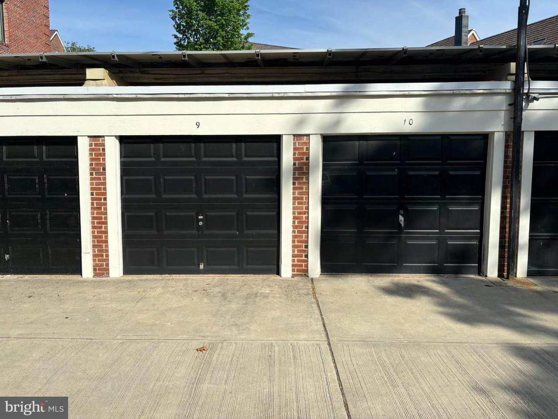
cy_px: 210
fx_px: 419
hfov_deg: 67.3
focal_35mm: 26
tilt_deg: -7.6
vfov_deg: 53.1
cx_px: 279
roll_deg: +0.0
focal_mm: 5.96
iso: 50
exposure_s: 1/4255
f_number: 1.6
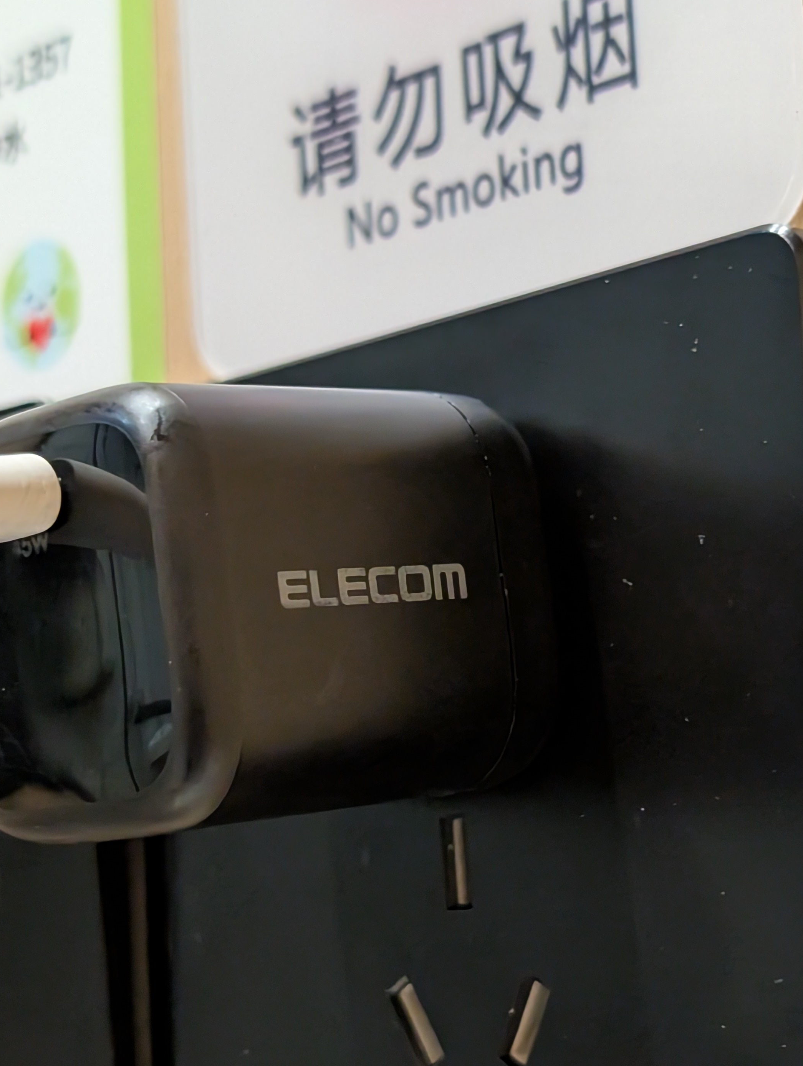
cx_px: 475
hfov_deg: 20.5
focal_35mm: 72
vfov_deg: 27.0
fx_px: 2221
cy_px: 621
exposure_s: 1/35.6
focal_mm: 6.9
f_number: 1.68
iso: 714
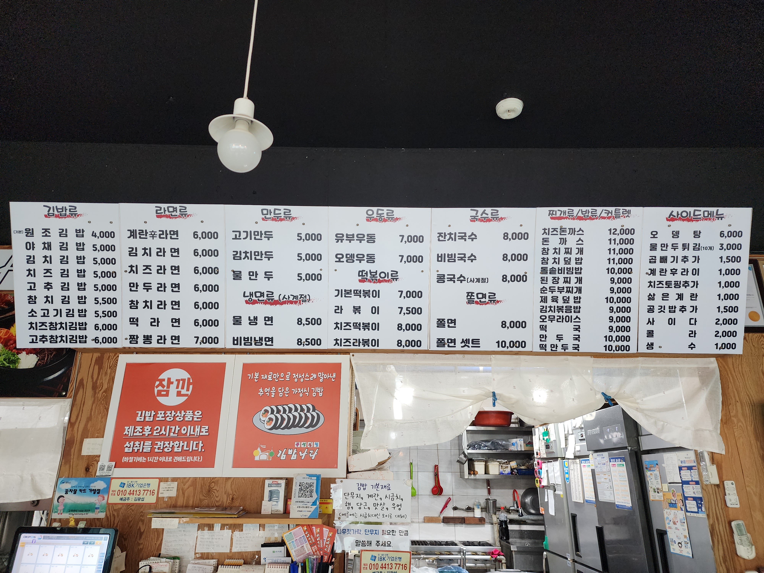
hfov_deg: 73.9
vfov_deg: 58.9
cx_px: 382
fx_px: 508
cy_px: 286
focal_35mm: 23
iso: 400
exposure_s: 1/120
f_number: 1.8
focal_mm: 6.4
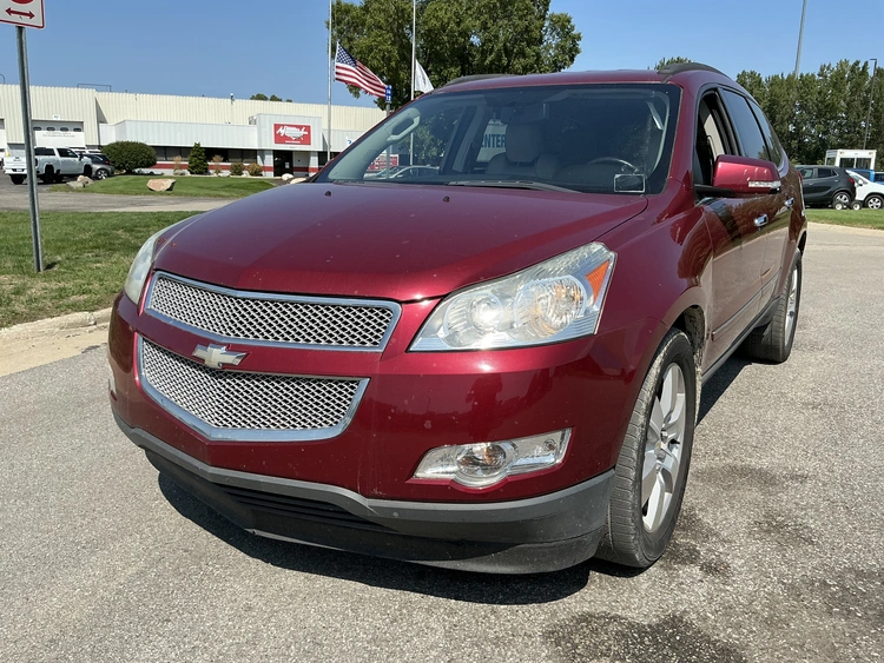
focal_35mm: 28
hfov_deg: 63.4
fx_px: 715
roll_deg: -1.1
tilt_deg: -12.8
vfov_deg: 49.8
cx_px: 442
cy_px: 332
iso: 25
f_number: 1.8
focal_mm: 3
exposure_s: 1/1786
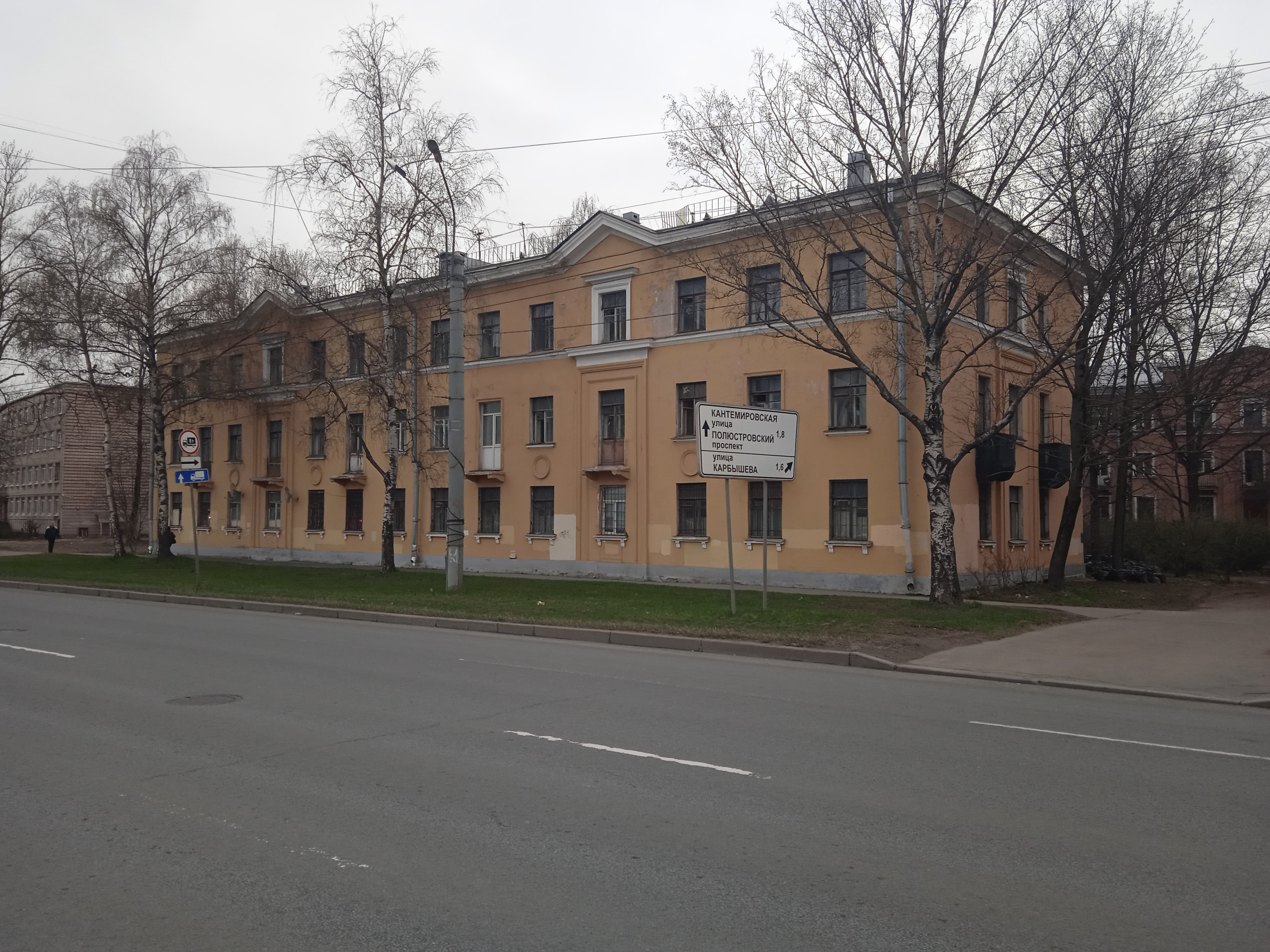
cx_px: 635
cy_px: 476
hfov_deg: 63.4
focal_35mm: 28
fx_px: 1027
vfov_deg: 49.7
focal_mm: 3.43
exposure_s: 1/100
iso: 143
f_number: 2.2
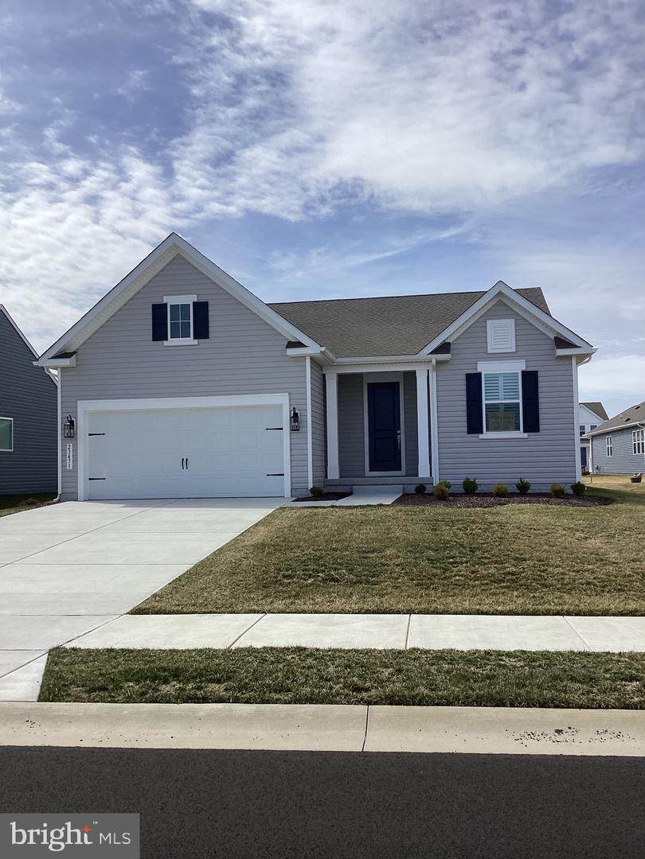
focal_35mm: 31
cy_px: 430
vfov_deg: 58.4
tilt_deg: +2.4
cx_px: 322
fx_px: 770
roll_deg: +1.6
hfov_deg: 45.4
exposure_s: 1/2551
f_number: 2.4
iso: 25
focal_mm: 3.3
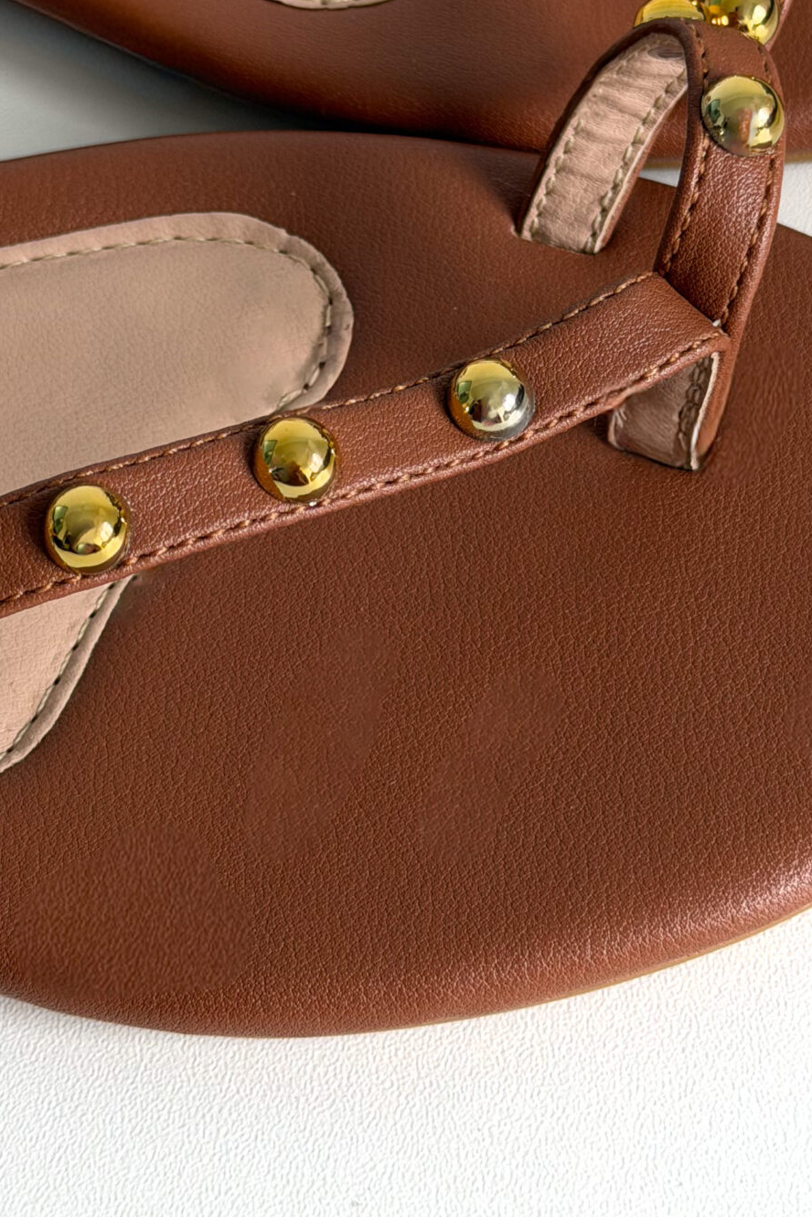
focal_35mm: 96
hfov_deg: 14.3
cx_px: 379
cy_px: 304
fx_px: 3246
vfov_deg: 21.1
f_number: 1.8
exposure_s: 1/120
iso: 64
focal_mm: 6.76
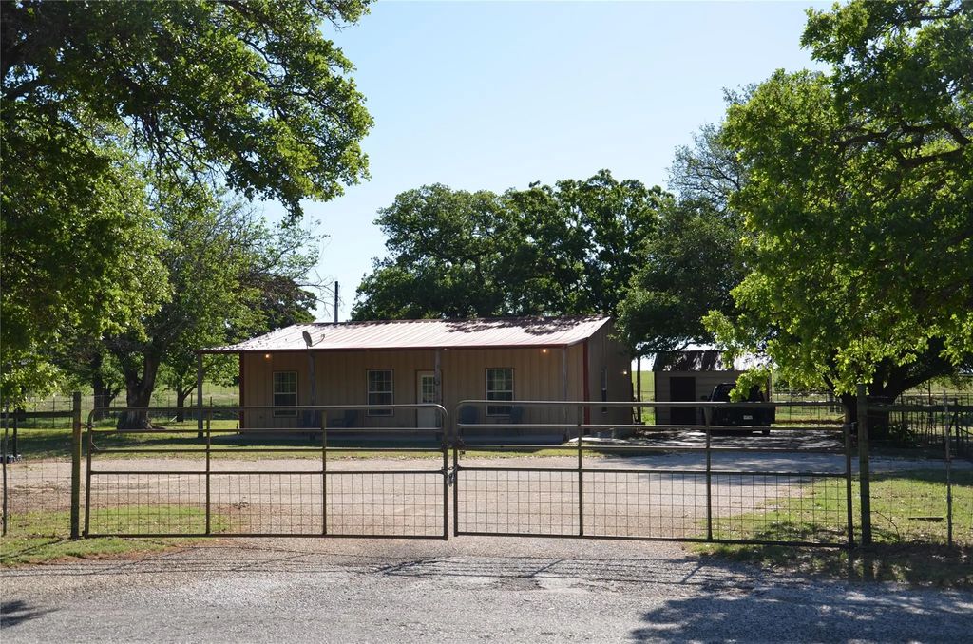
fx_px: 1133
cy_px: 322
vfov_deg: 31.7
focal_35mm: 42
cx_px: 486
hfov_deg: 46.5
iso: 100
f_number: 7.1
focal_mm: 28
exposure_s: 1/250
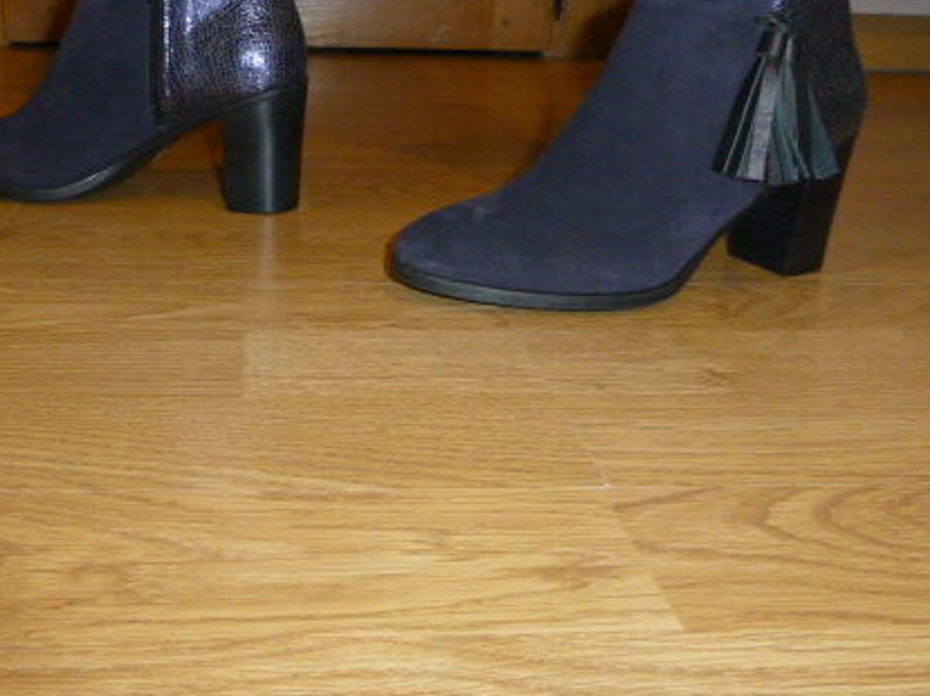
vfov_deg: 38.1
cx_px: 325
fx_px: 993
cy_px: 218
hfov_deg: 49.5
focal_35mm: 37
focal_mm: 4.3
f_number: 3.3
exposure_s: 1/40
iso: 800
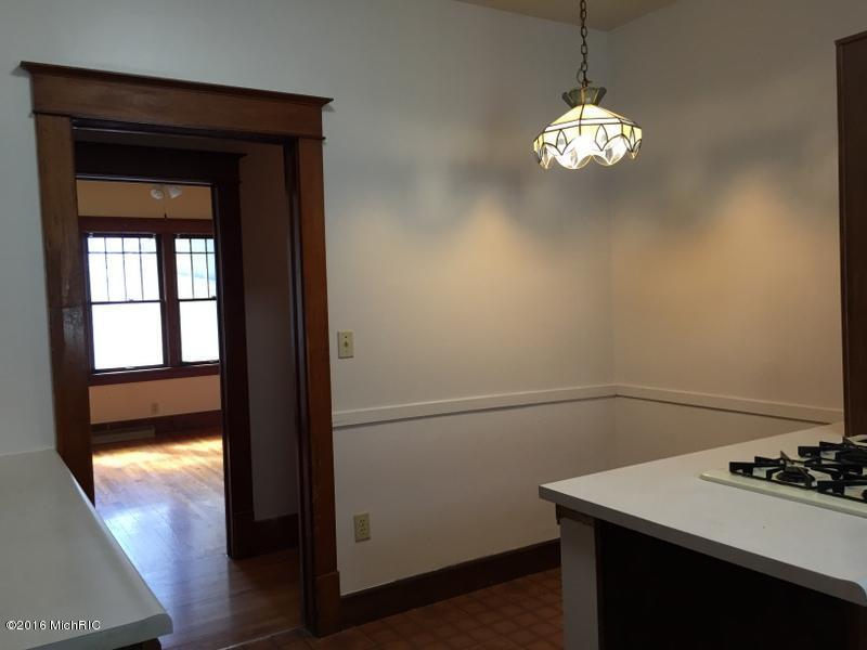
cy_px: 325
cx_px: 434
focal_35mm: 29
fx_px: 726
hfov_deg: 61.7
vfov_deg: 48.2
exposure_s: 1/30
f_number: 2.2
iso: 40
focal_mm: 4.15
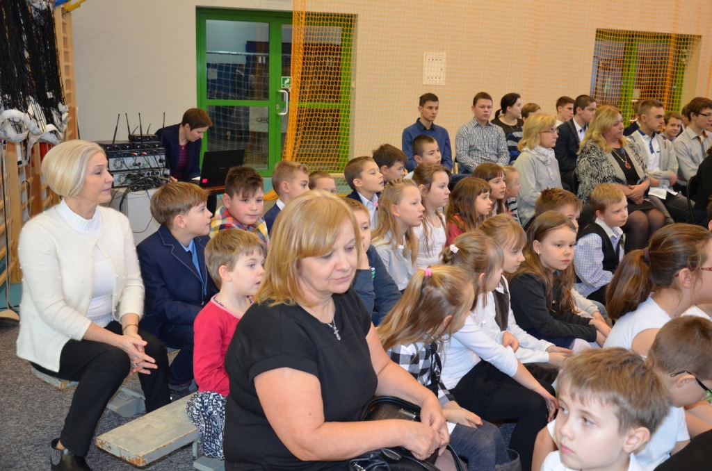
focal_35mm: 38
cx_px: 356
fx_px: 740
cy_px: 236
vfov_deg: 35.3
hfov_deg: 51.4
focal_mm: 25
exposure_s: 1/60
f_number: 4
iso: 900
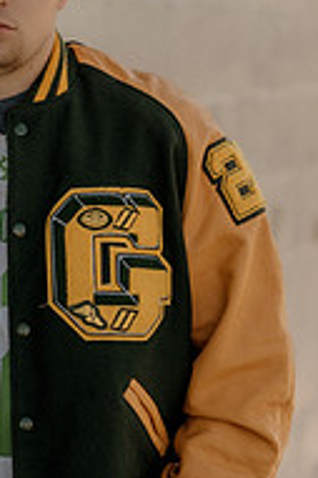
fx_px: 2349
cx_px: -3
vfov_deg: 11.6
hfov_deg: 7.7
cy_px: 275
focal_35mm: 177
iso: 400
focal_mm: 50
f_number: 1.4
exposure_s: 1/4000
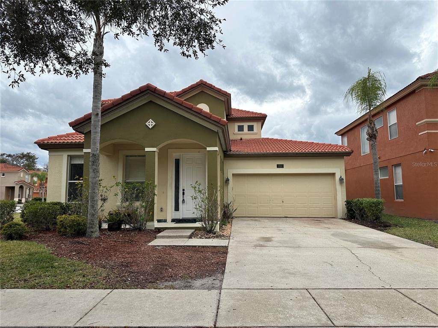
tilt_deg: +7.0
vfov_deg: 56.8
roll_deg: +0.1
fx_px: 304
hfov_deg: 71.6
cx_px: 219
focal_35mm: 24
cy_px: 164
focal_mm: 6.86
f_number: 1.78
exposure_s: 1/1321
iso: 80
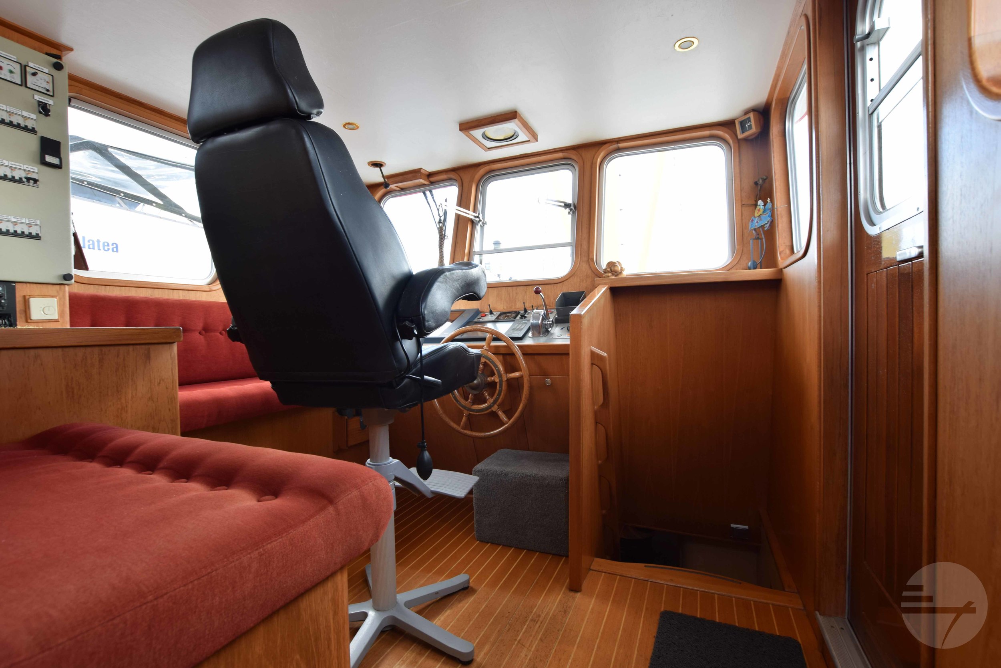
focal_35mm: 15
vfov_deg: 77.3
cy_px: 334
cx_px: 500
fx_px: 417
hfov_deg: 100.4
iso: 100
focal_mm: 10
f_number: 6.3
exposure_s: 1/15
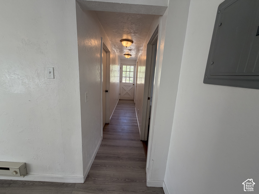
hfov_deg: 102.1
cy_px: 97
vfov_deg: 85.7
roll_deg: -3.4
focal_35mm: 14
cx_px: 130
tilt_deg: -11.7
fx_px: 105
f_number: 2.2
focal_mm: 2.22
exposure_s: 1/121
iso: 64
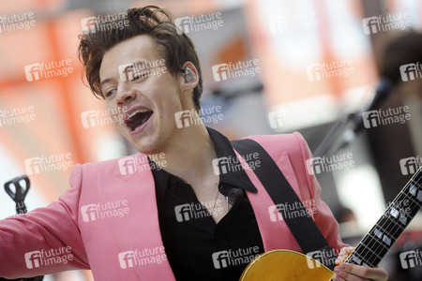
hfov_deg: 6.9
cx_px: 211
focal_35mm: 300
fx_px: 3516
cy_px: 140
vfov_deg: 4.6
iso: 1000
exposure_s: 1/1000
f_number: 5.6
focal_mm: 300
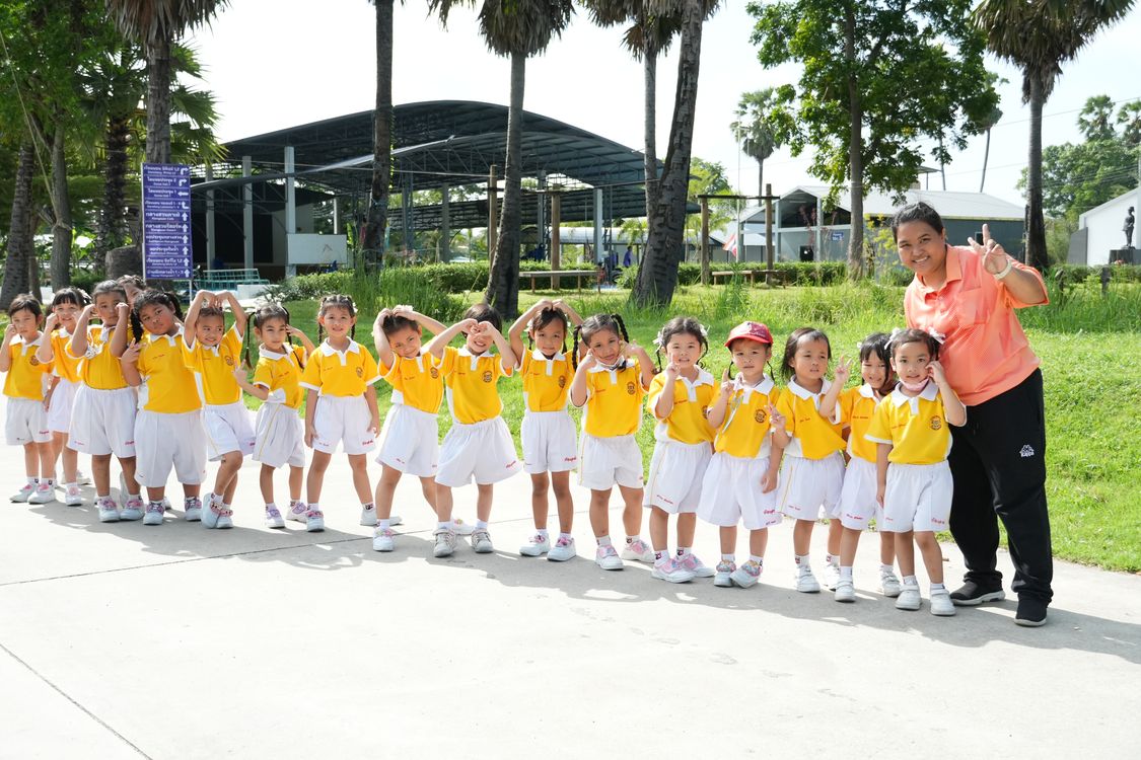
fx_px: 1379
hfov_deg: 45.0
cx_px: 570
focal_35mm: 44
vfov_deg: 30.8
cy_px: 380
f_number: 4.5
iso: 800
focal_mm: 29
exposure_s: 1/3200
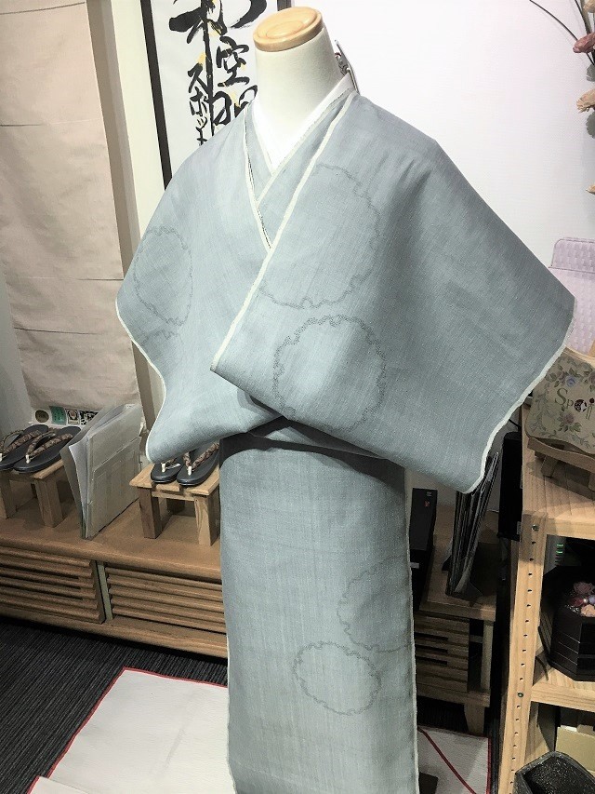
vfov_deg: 61.7
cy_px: 397
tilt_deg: -21.2
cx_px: 298
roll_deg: +2.8
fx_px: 664
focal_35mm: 29
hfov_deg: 48.2
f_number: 2.2
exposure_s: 1/30
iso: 40
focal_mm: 4.15
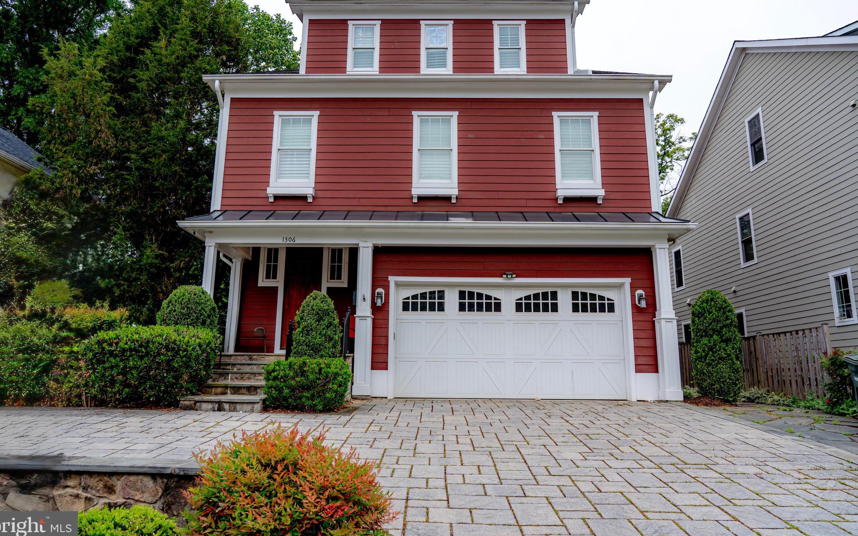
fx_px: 585
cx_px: 421
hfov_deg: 72.5
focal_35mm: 25
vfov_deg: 49.2
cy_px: 250
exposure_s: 1/125
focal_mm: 24
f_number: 5.6
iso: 100
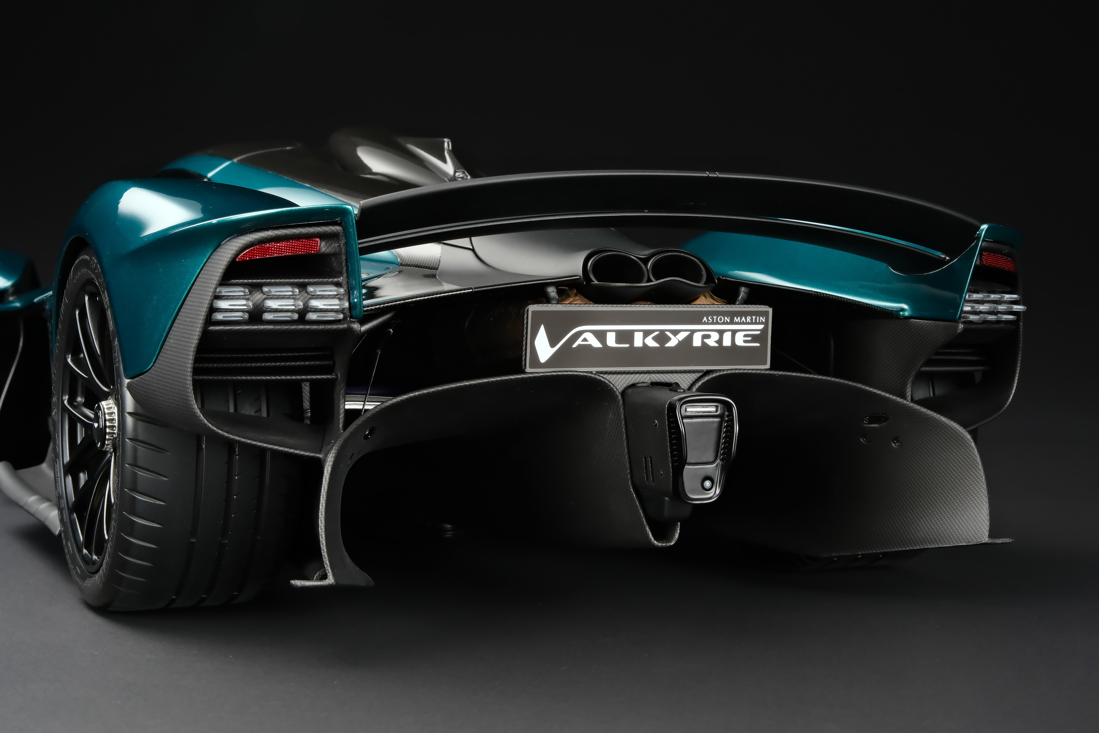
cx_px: 550
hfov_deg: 34.5
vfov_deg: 23.4
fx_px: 1770
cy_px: 366
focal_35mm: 58
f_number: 20
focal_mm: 38.8
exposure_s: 1/125
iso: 250
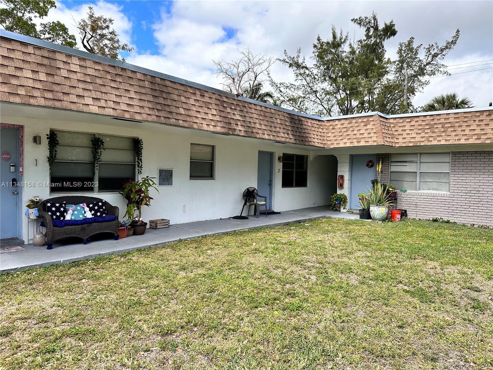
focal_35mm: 24
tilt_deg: -2.3
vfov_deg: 56.8
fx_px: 342
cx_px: 246
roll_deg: -1.0
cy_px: 185
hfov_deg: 71.6
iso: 80
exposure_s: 1/2525
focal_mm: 6.86
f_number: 1.78
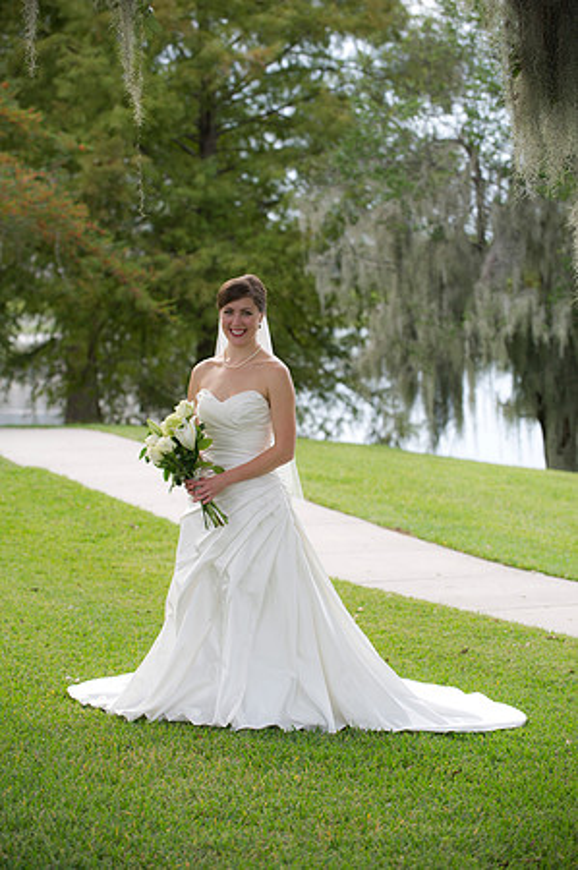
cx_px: 289
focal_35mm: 105
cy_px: 435
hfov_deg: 13.0
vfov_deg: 19.5
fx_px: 2534
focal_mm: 105
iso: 320
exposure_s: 1/250
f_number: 3.5
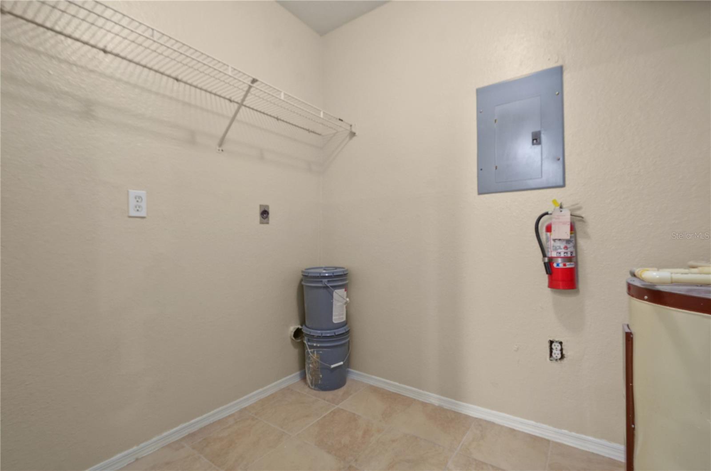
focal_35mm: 15
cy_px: 236
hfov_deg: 100.5
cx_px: 356
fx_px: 296
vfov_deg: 77.0
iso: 250
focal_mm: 10
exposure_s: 1.3
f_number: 8
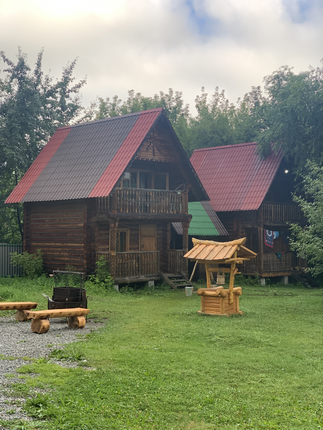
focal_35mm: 52
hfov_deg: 28.0
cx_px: 162
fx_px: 647
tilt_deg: +2.7
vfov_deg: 36.8
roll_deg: -0.1
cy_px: 215
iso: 16
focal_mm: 6
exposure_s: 1/122
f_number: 2.4
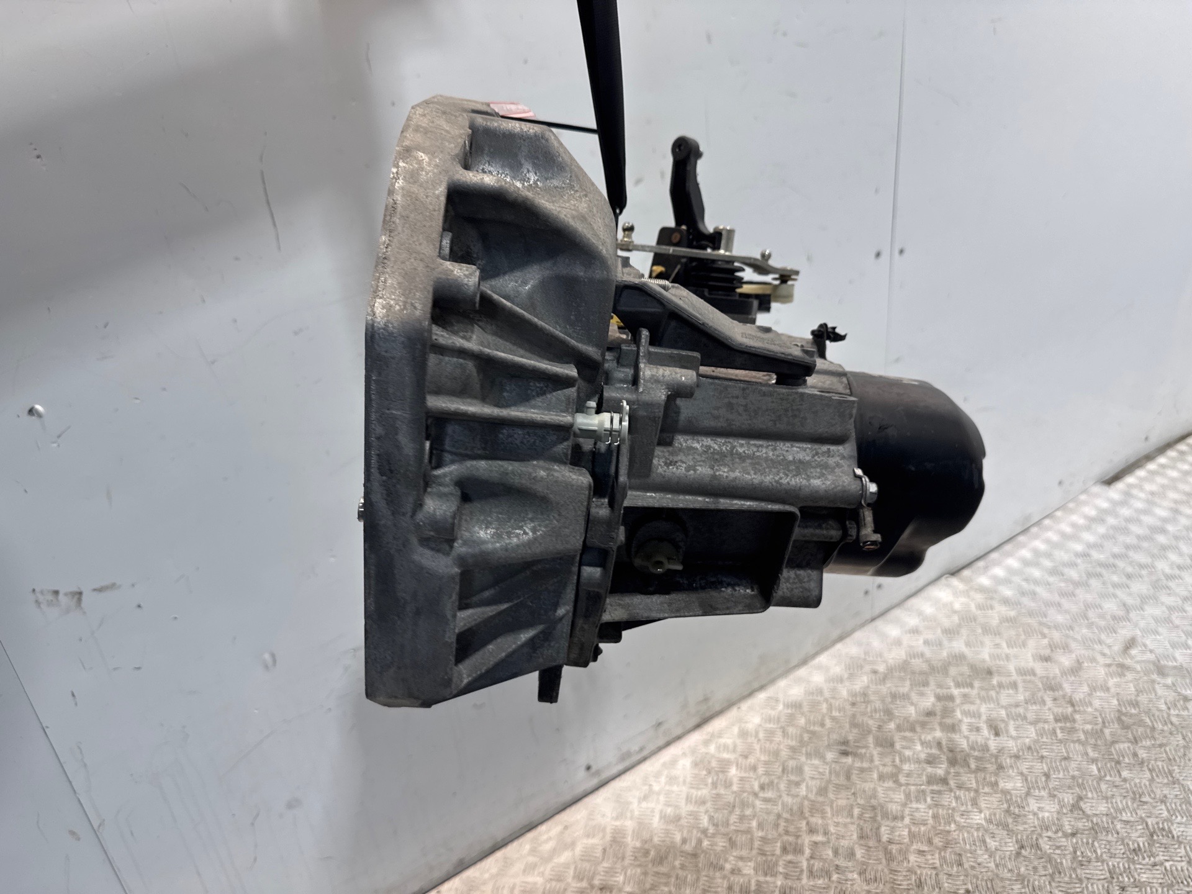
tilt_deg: -25.0
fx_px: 826
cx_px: 596
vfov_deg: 56.8
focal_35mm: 24
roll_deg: +5.0
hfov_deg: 71.6
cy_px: 447
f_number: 1.78
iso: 64
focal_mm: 6.76
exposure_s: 1/100
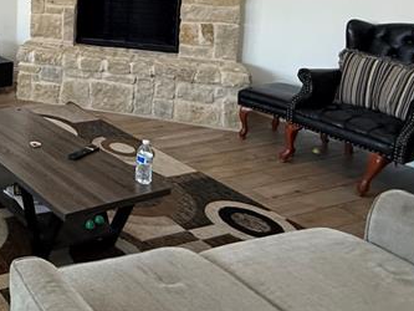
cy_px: -6
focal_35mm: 43
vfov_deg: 31.0
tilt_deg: -6.7
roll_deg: -1.2
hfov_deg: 34.7
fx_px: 514
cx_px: -86
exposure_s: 1/120
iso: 250
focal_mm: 2.22
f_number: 2.2
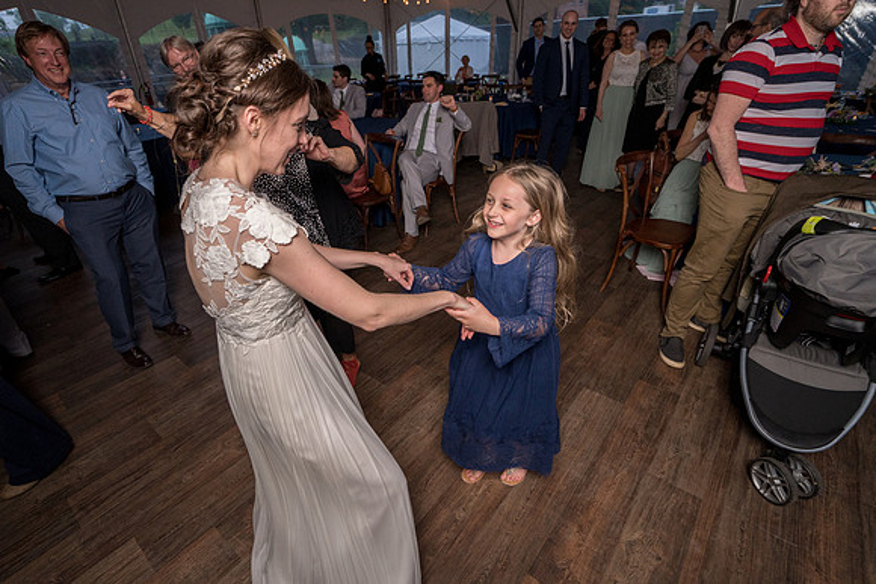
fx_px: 417
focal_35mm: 17
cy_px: 283
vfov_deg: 70.0
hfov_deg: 92.7
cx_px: 408
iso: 2000
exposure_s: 1/200
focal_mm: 16
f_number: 5.6
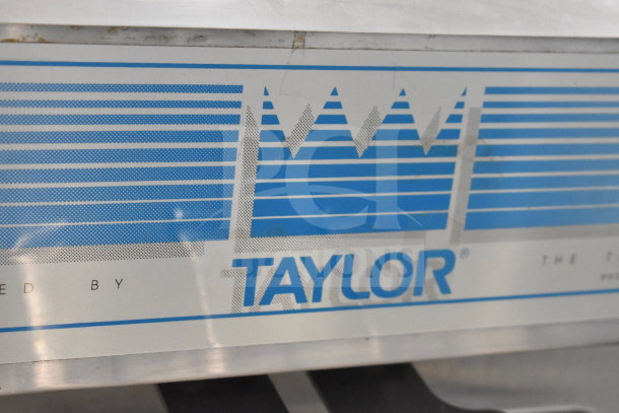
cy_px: 206
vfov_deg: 16.6
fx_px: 1419
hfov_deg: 24.6
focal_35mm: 82
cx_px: 310
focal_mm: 55
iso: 6400
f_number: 5.6
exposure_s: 1/125
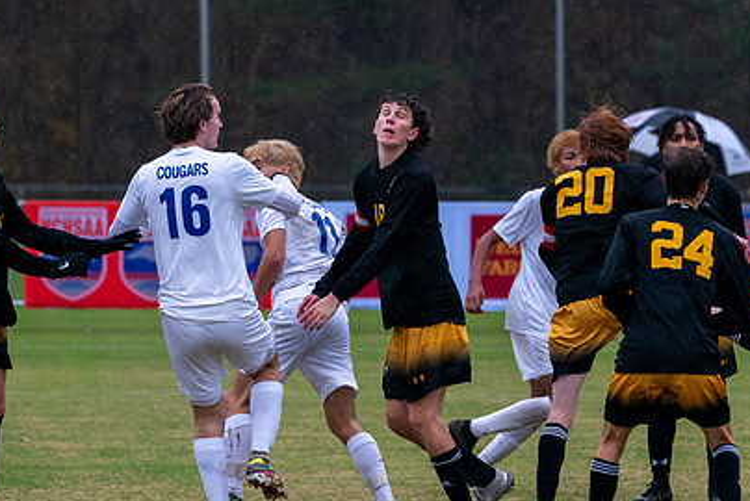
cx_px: 382
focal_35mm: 461
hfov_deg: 4.5
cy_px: 296
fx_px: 9611
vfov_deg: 3.0
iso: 2500
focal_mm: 241
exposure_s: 1/1000
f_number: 5.6
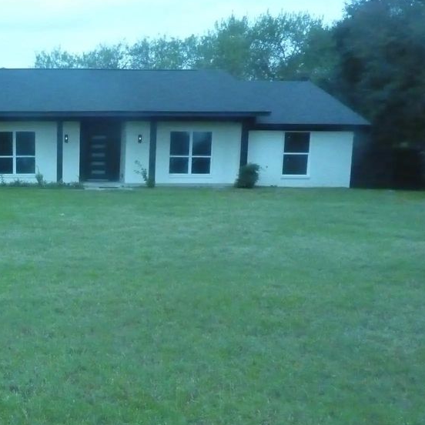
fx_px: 570
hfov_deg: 37.9
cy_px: 249
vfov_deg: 40.8
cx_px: 34
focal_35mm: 41
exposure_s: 1/1000
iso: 1600
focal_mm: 4.1
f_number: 6.3
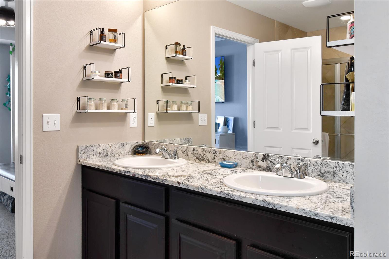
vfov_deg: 43.6
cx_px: 194
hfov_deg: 61.9
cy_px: 130
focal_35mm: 30
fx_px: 324
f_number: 9
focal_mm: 20
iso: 400
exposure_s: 1/20
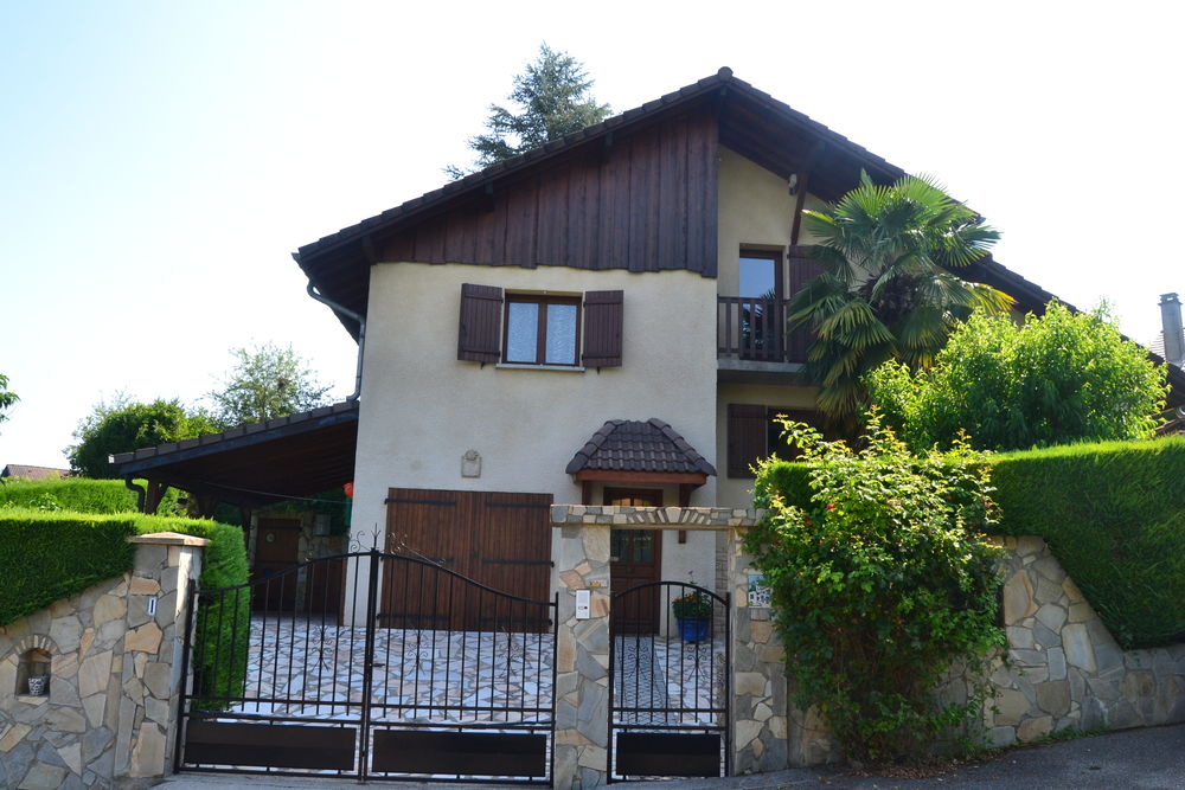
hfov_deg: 67.4
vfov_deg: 47.9
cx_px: 592
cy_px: 395
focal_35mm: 27
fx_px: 889
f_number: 10
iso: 400
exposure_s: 1/200
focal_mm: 18
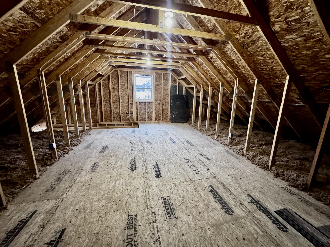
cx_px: 165
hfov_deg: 102.1
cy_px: 124
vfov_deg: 85.7
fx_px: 133
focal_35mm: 14
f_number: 2.2
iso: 1000
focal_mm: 2.22
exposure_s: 1/40
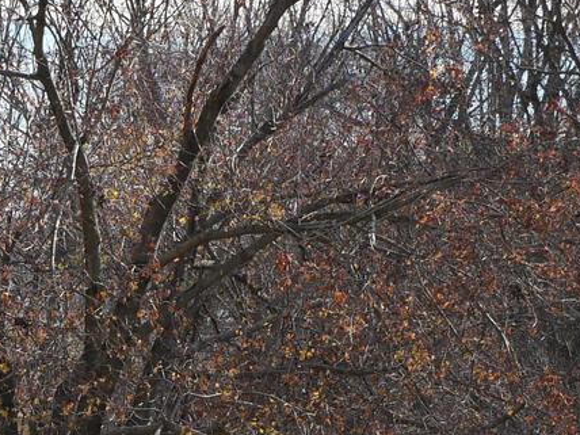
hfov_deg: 11.1
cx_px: -260
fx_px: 2882
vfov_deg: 8.4
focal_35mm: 172
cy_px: 741
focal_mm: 18
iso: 200
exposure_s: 1/320
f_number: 7.1
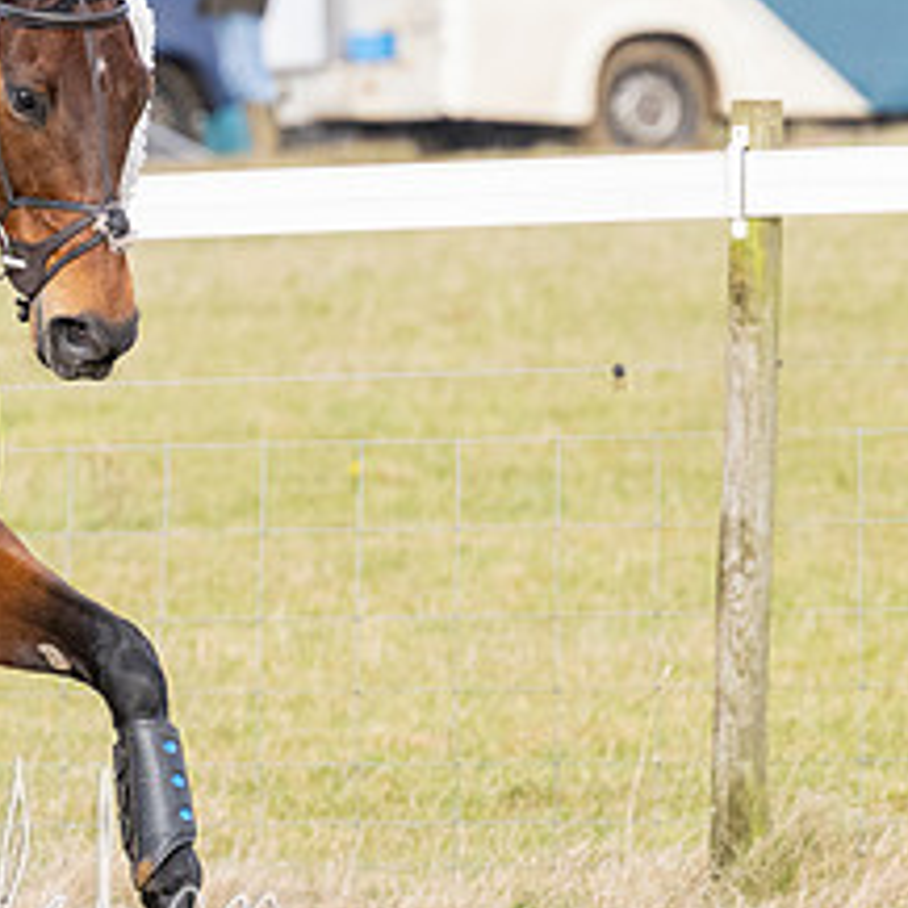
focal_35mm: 755
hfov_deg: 2.3
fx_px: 22406
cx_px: -79
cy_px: 735
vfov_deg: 2.3
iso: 800
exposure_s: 1/1600
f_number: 5
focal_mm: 200
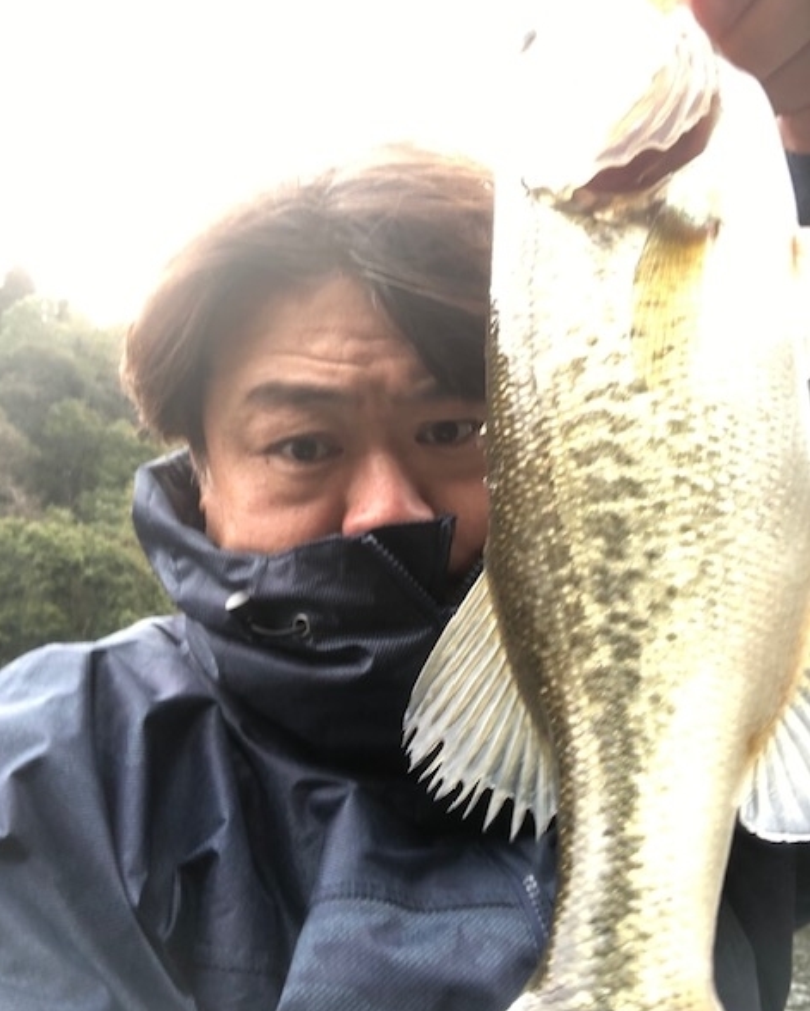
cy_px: 478
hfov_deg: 43.4
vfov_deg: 52.8
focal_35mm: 34
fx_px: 1018
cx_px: 398
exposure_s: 1/75
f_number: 2.2
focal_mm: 2.87
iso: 50
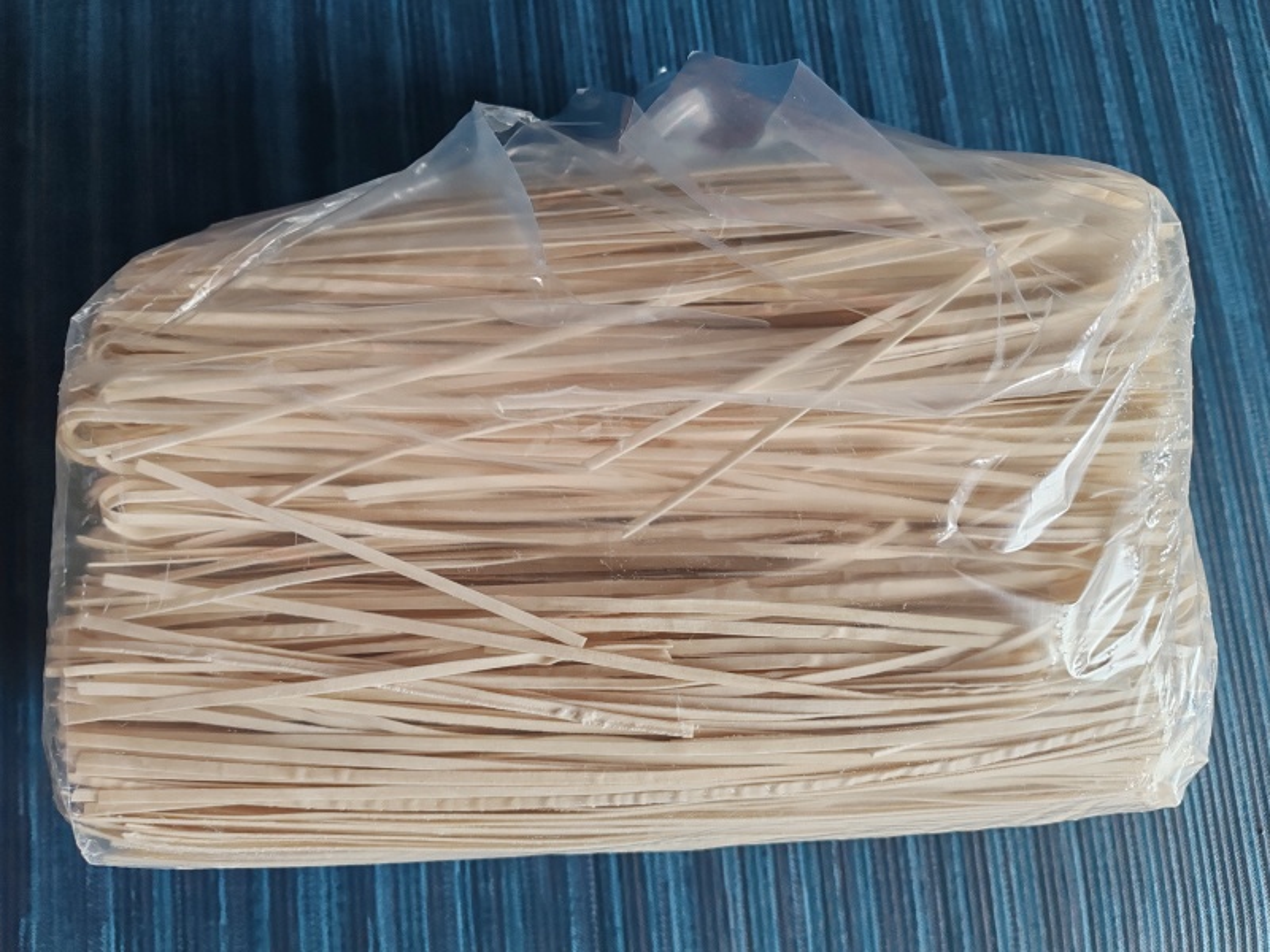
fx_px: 991
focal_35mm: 27
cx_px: 635
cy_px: 476
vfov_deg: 51.4
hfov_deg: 65.3
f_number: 1.9
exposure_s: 1/100
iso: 1000
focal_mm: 6.12
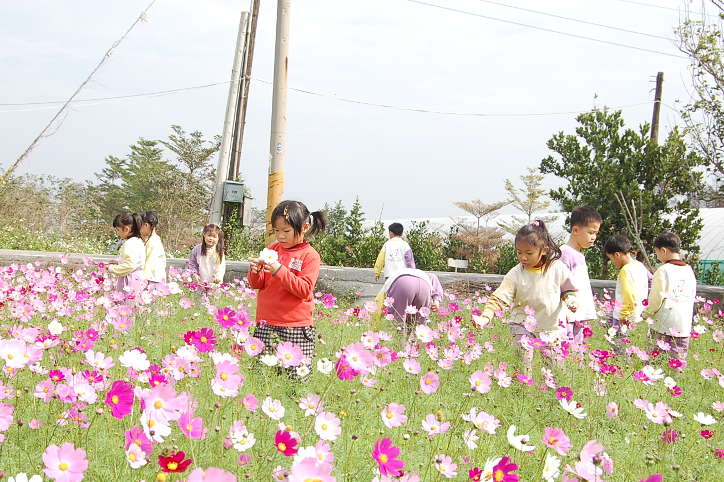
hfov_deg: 37.1
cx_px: 327
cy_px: 253
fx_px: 1077
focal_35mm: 54
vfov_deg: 25.2
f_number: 8
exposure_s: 1/250
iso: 200
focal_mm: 31
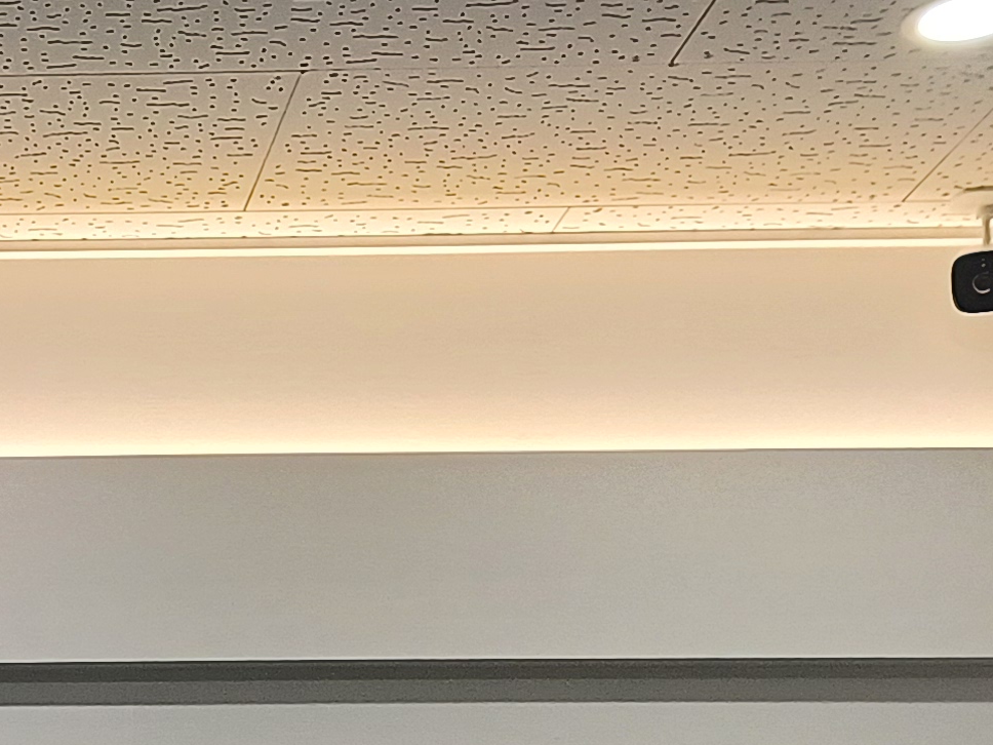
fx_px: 2725
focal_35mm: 95
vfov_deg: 14.4
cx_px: -368
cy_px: 1145
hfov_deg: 18.8
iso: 64
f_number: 1.8
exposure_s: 1/60
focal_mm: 5.06
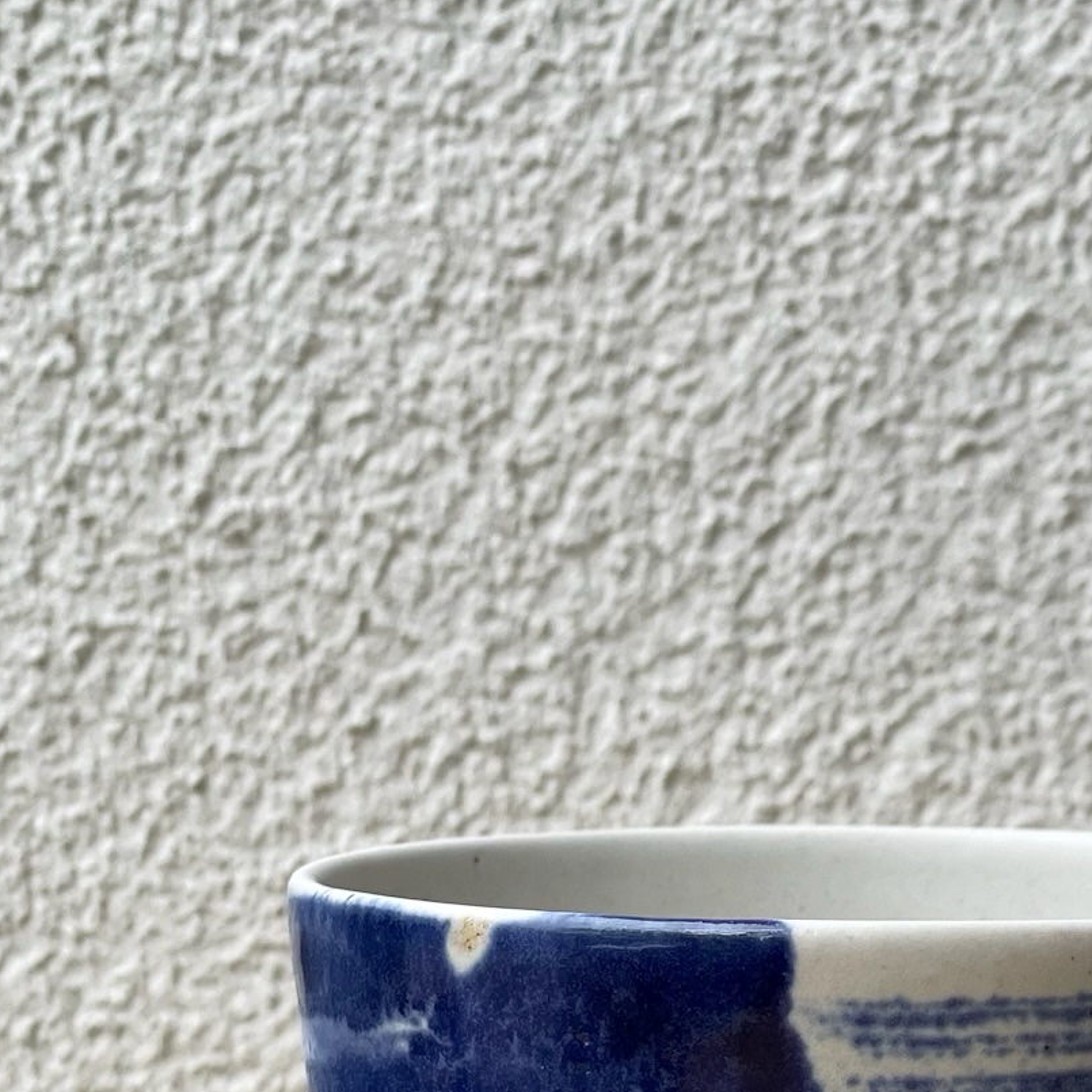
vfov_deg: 14.6
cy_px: 1112
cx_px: 833
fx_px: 4176
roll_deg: -0.6
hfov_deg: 14.8
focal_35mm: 117
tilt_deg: -5.5
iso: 25
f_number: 2
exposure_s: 1/165
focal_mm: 6
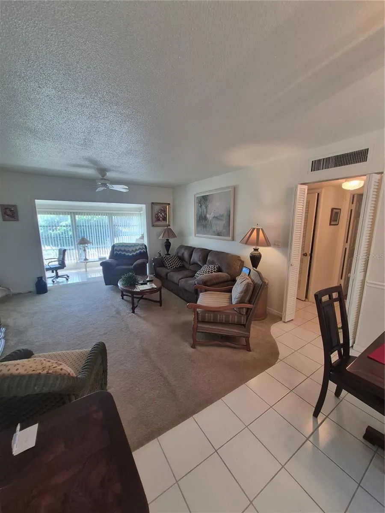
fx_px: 193
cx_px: 192
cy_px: 256
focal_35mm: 13
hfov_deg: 89.9
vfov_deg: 106.2
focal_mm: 1.74
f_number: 2.2
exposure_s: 1/60
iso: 125
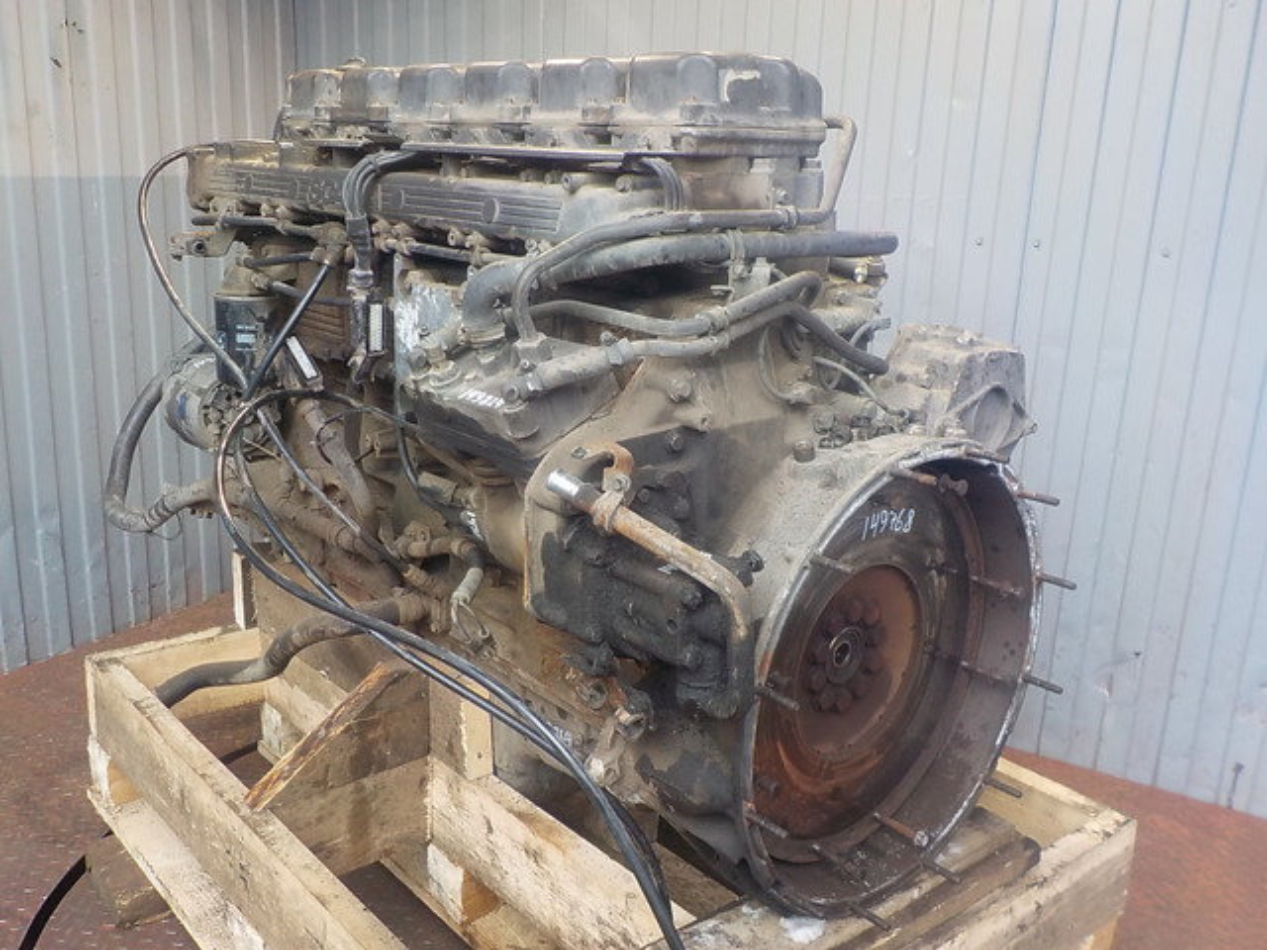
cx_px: 634
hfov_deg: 60.0
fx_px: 1098
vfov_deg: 46.8
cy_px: 475
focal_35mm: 30
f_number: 3.3
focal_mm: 4.1
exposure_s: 1/30
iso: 160
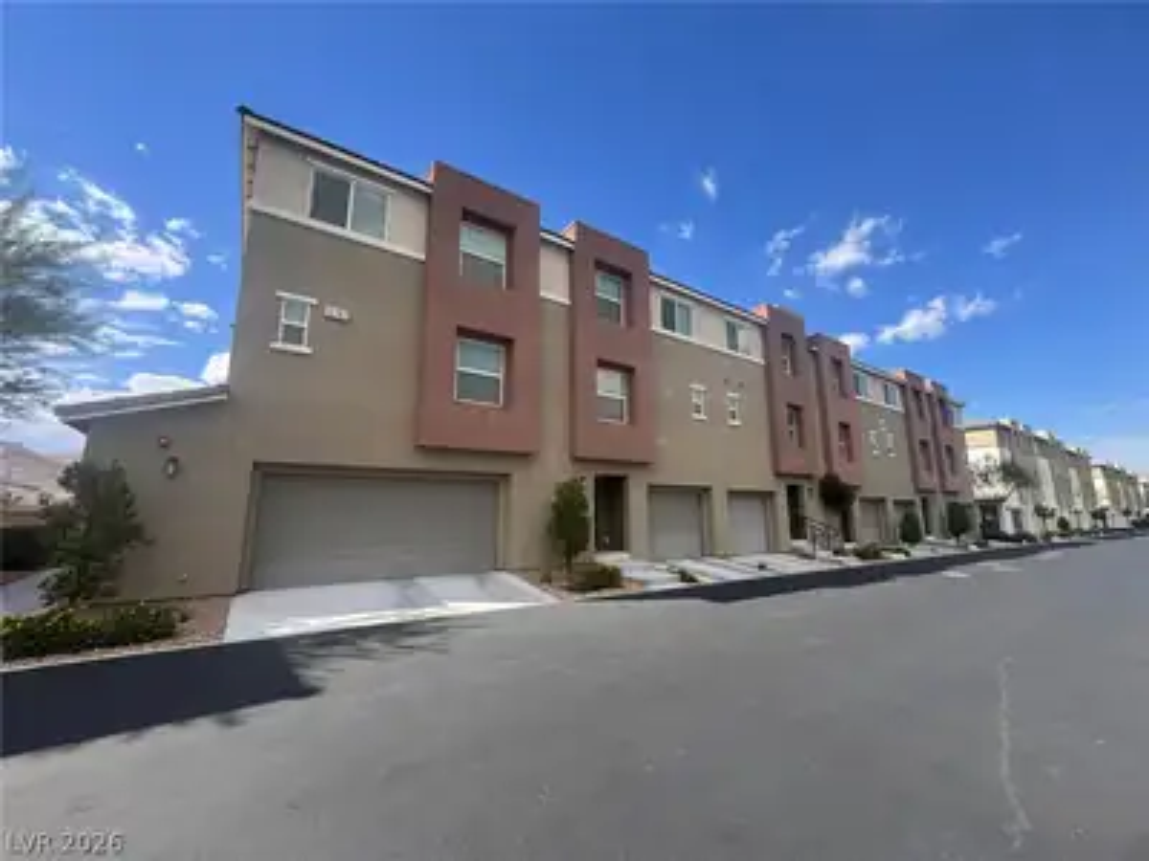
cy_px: 430
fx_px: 465
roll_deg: +0.3
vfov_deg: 85.7
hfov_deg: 102.1
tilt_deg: +10.7
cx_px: 574
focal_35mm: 14
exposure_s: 1/831
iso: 40
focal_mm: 2.22
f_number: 2.2
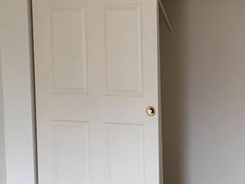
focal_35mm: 88
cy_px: 86
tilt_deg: -8.4
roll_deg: +1.8
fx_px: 623
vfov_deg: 16.8
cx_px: 212
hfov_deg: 21.8
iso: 50
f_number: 2.2
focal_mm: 4.15
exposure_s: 1/30
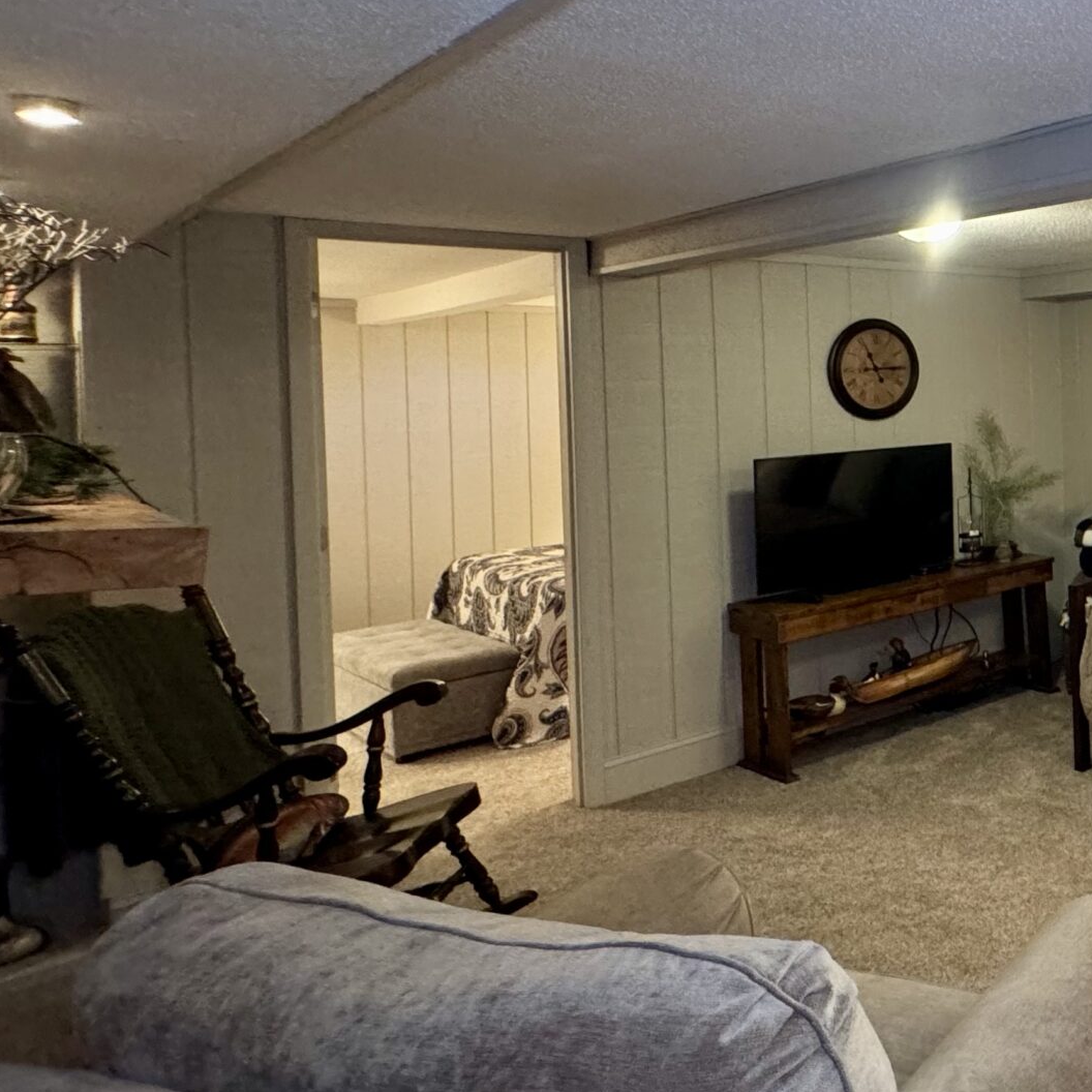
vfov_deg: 53.3
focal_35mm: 30
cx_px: 1253
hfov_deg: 40.9
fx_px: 1071
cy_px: 393
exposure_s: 1/60
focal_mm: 2.22
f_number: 2.2
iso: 400
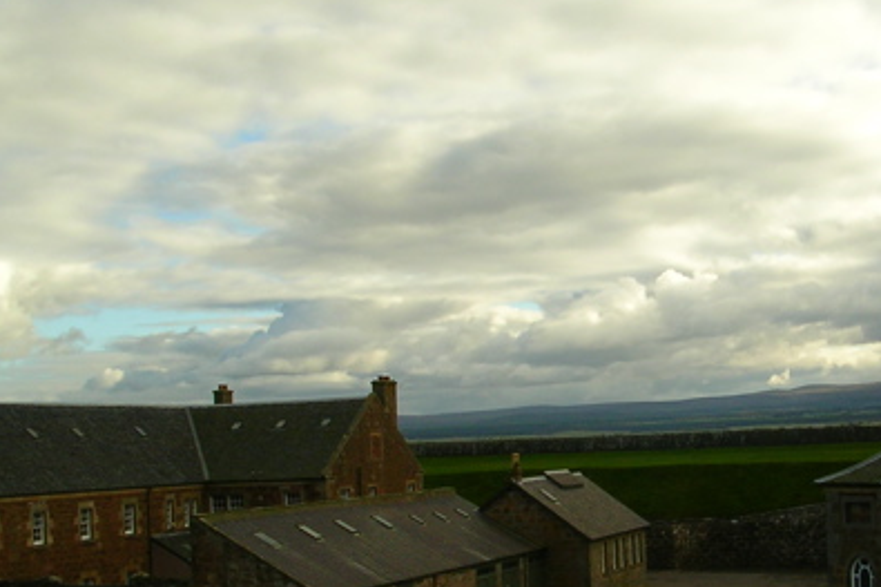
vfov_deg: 21.2
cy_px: 379
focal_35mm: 64
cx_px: 676
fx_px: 1565
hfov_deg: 30.8
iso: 50
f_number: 5.6
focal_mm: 5.8
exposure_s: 1/238
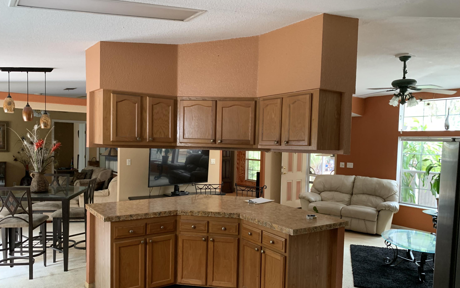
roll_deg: -1.3
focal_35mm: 28
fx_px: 351
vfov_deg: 44.4
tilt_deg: -5.2
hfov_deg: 66.5
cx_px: 229
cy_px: 168
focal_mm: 4.25
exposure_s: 1/60
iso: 250
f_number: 1.8
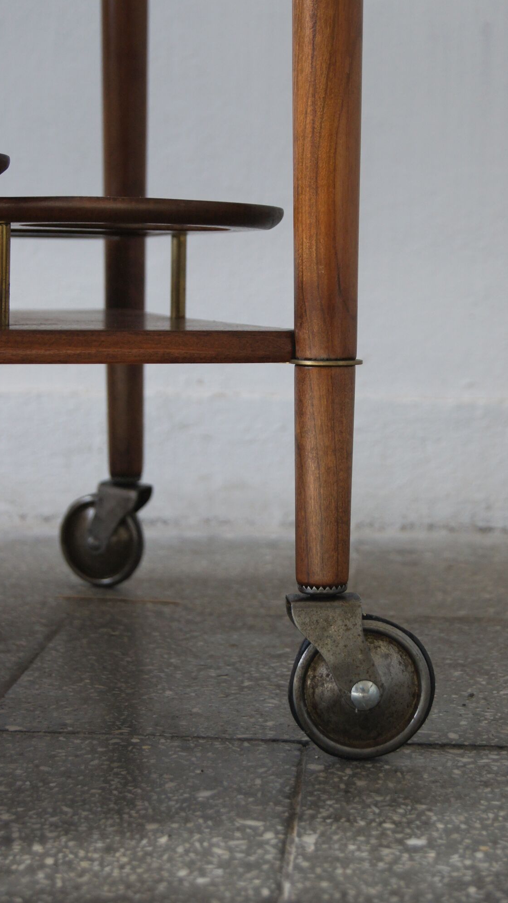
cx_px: 284
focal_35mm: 63
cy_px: 451
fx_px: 1509
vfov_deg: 33.3
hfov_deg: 19.1
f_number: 5.6
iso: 400
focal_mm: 40
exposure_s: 1/200
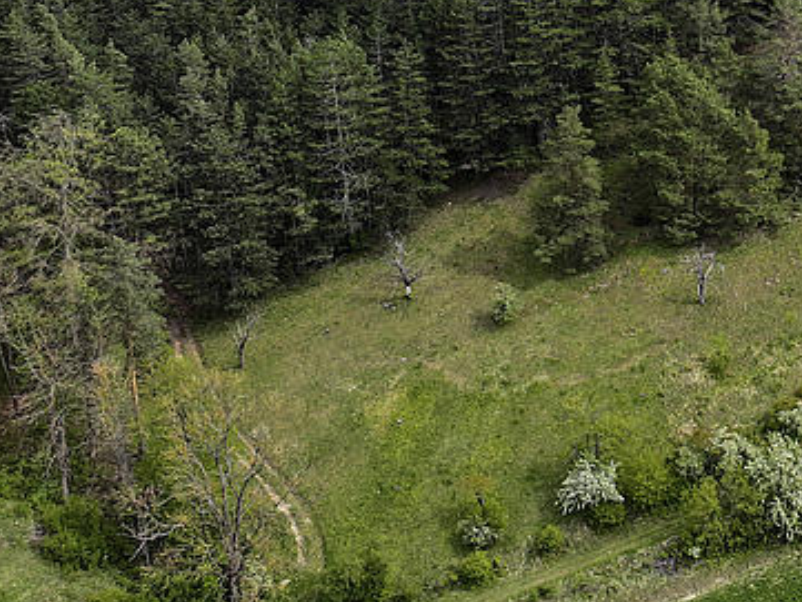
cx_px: 898
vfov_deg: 20.6
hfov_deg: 26.2
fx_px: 1576
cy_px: -52
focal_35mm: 68
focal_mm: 12.29
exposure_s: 1/2000
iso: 250
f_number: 2.8
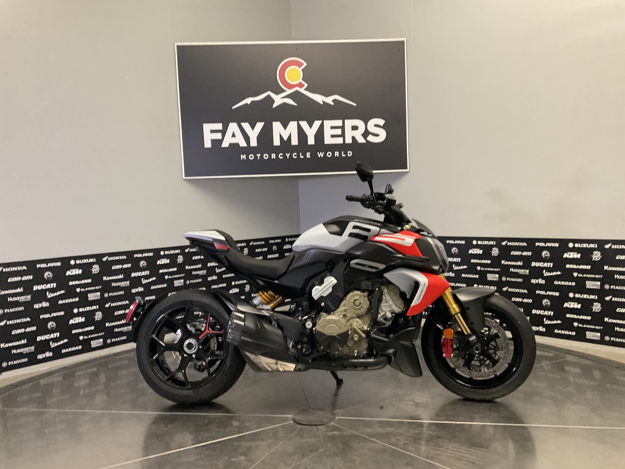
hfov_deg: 61.7
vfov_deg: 48.2
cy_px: 234
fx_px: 524
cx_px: 312
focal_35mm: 29
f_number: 1.8
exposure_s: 1/60
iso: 200
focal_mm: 3
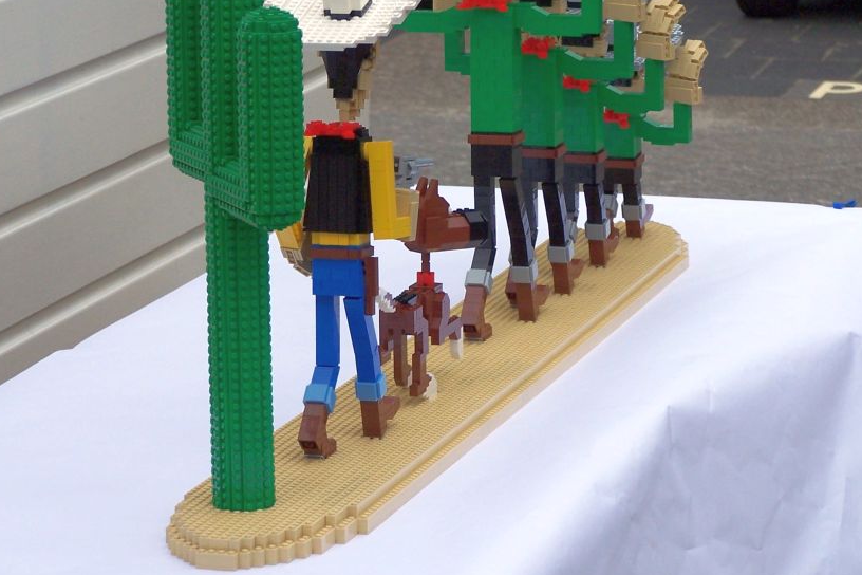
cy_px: 192
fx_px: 3998
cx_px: 462
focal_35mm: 167
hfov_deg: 12.3
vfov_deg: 8.2
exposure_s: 1/500
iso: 80
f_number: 3.2
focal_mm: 21.2
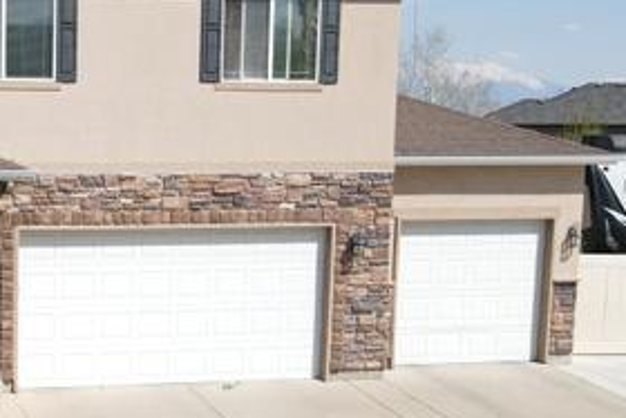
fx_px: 992
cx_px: 0
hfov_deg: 32.3
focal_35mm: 57
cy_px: 248
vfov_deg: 23.8
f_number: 2.8
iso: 100
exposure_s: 1/725
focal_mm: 4.5
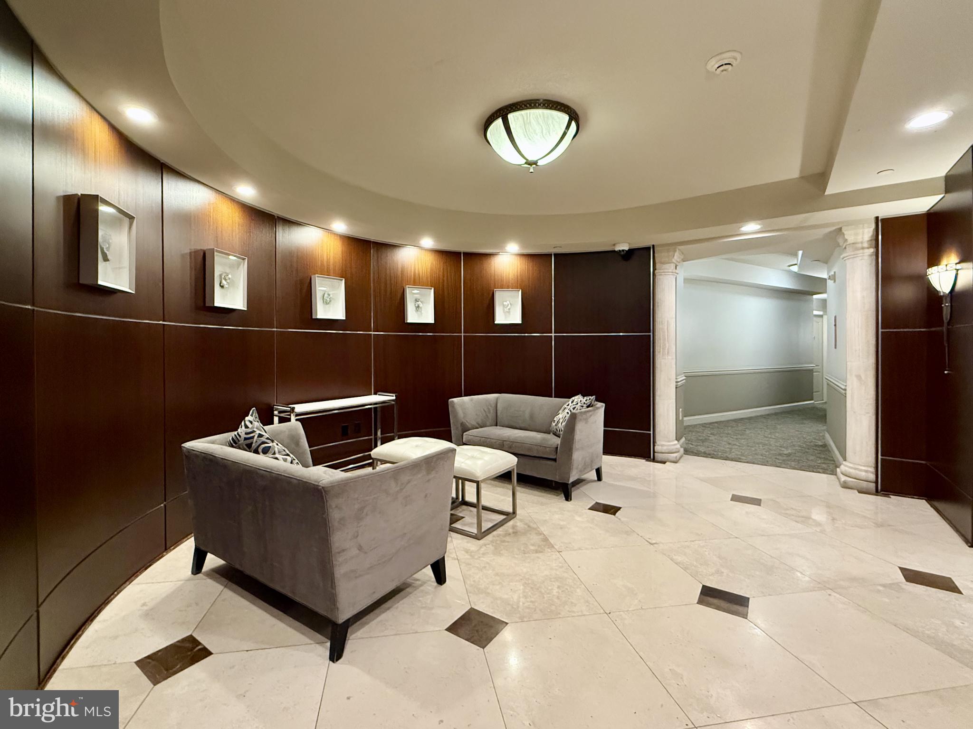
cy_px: 364
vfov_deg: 85.7
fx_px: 394
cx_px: 486
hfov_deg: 102.1
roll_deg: +0.9
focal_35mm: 14
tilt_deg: -2.3
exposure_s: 1/60
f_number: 2.2
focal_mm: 2.22
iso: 640
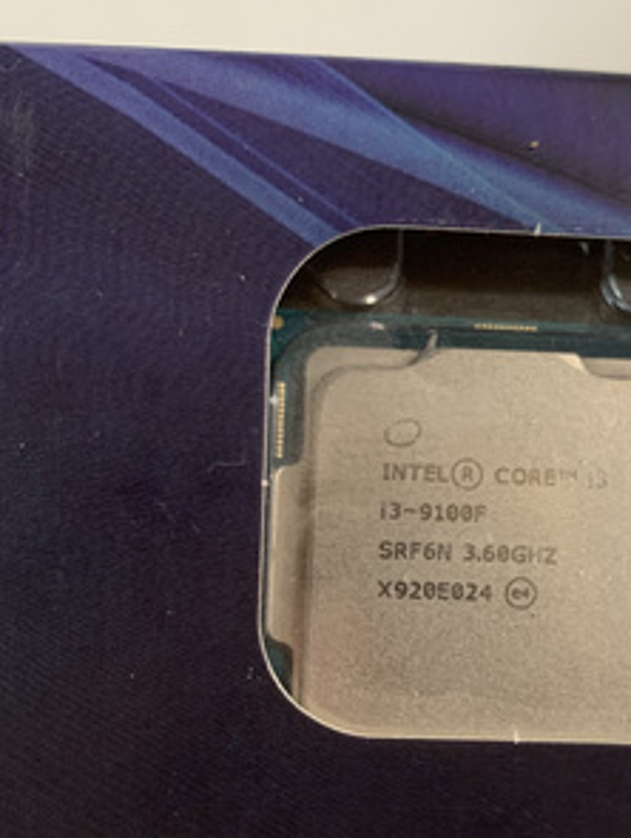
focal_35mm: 44
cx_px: 527
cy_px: 554
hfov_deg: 31.8
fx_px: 1067
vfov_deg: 42.4
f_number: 1.8
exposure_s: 1/60
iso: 250
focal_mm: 4.25
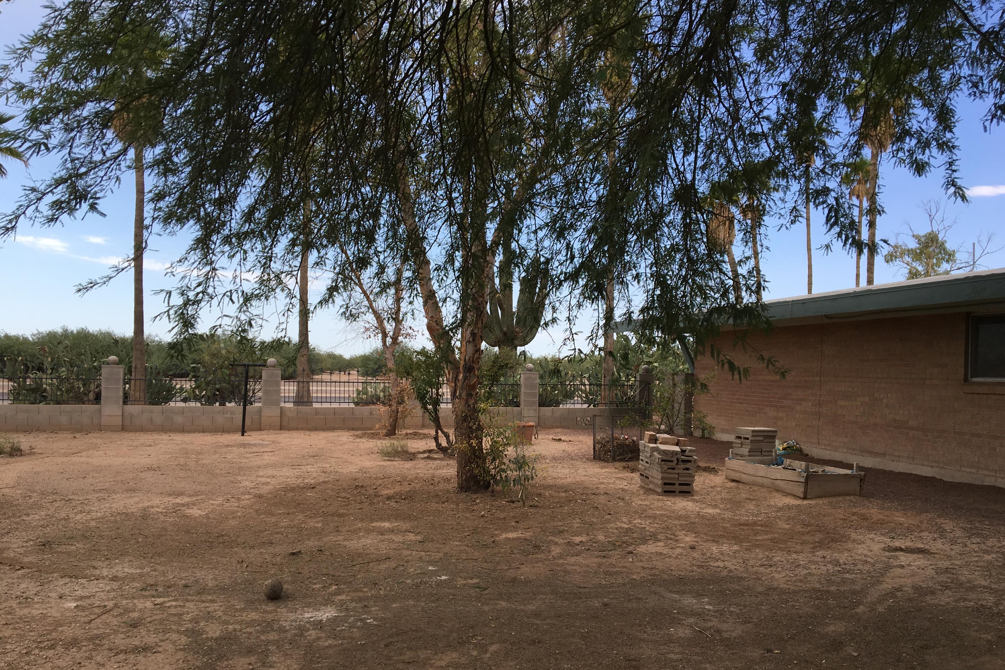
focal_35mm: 31
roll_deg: -2.0
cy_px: 385
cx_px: 510
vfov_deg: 42.2
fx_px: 865
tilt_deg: -0.3
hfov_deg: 60.3
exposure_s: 1/874
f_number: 2.2
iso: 25
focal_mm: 4.15
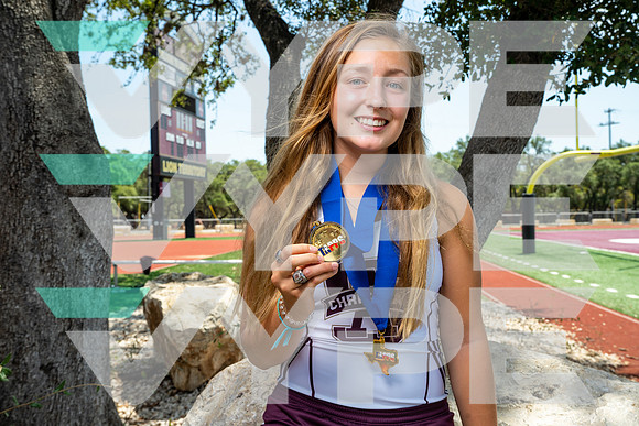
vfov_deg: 31.2
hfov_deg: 45.4
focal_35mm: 43
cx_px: 320
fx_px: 763
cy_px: 213
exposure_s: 1/125
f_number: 10
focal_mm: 43
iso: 100
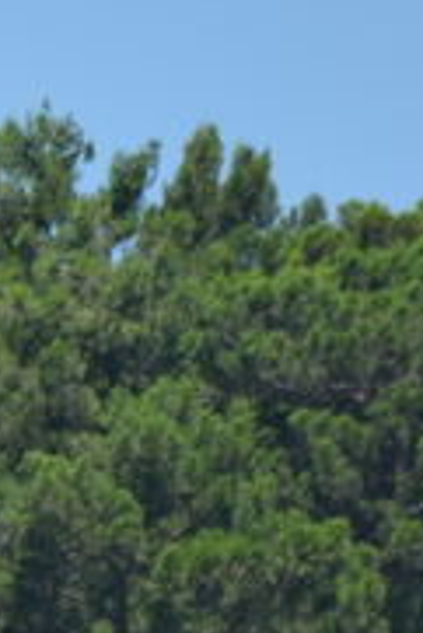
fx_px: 31680
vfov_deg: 1.1
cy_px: 1124
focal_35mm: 1801
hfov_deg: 0.8
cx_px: -392
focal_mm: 300
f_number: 7.1
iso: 200
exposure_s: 1/800
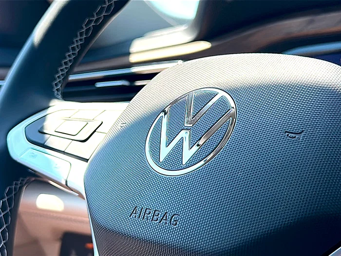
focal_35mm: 45
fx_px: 443
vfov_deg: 32.2
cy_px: 128
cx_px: 170
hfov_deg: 42.1
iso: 80
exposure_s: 1/719
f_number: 1.78
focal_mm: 6.86
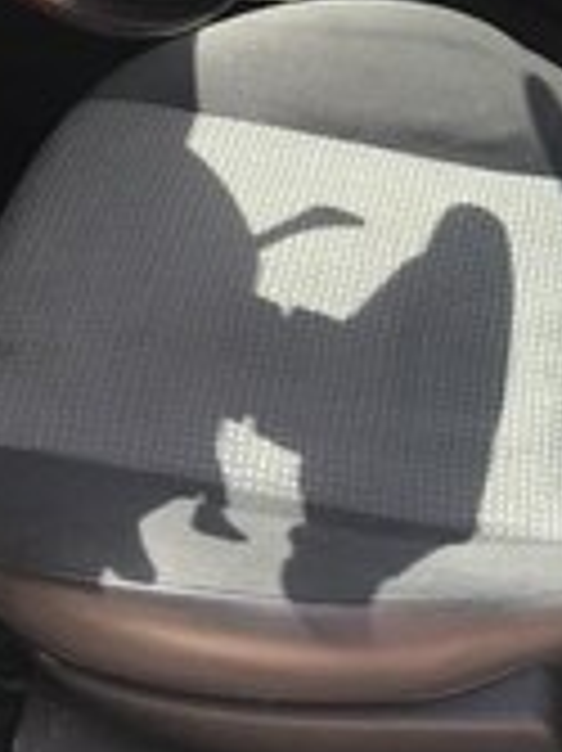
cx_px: 661
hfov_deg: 16.5
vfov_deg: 20.9
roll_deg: +1.3
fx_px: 1864
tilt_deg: -31.0
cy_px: -198
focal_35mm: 86
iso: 25
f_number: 2.2
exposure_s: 1/138
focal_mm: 4.15
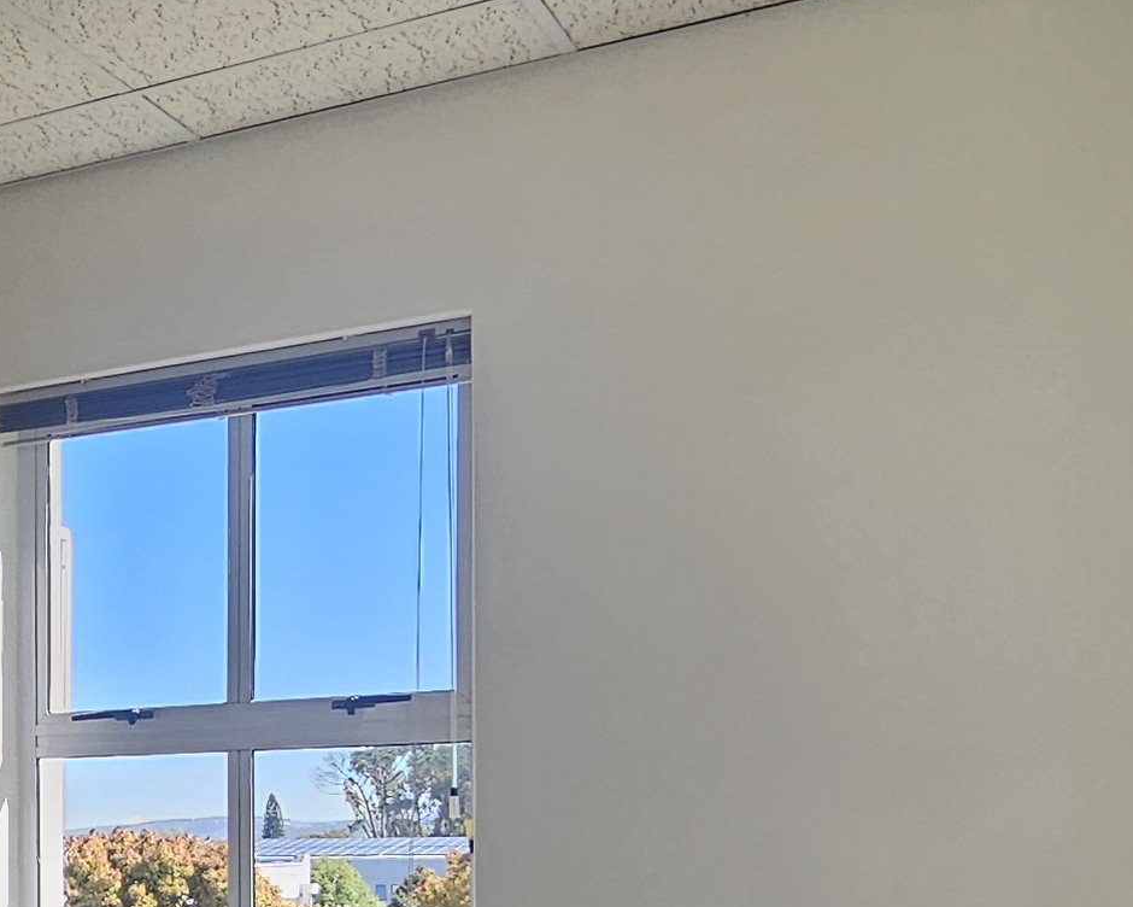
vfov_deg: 26.7
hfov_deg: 29.2
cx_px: -278
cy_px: 890
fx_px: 1811
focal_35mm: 54
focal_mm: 2.2
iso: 50
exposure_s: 1/500
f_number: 2.2
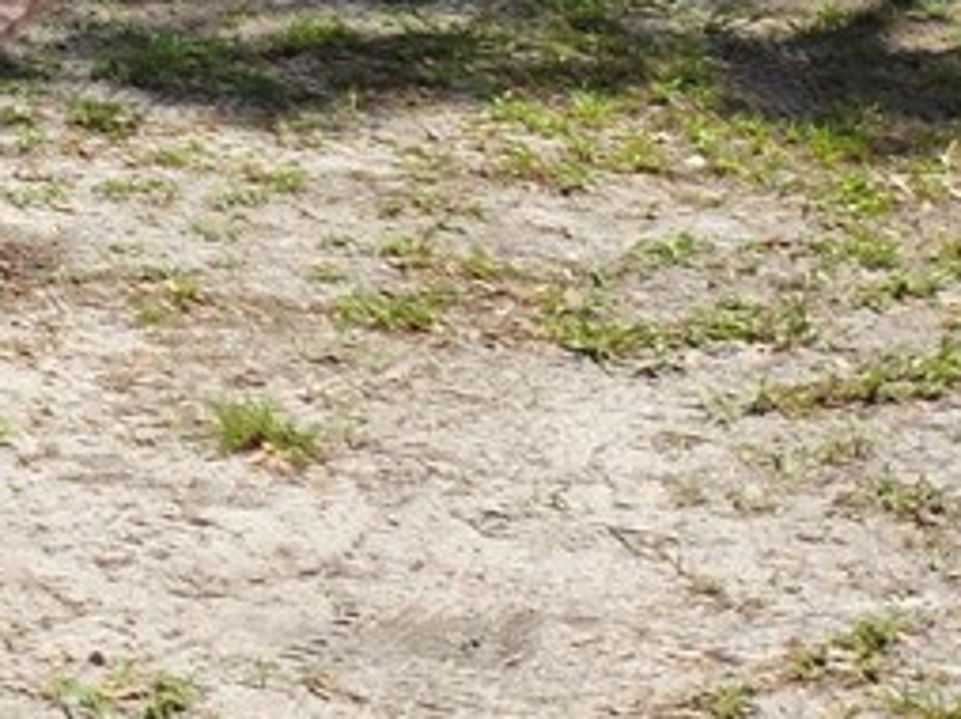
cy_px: -991
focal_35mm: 145
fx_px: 4022
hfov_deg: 10.3
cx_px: -1843
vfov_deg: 9.2
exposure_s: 1/1936
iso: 25
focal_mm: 5.4
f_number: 1.8
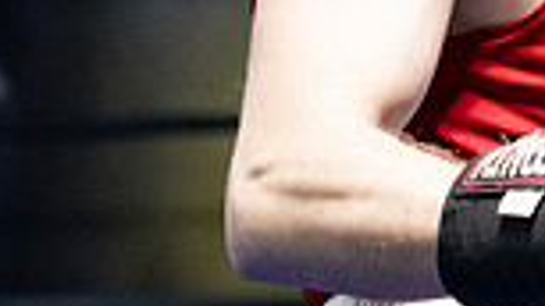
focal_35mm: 278
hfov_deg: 7.6
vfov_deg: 4.4
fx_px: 4017
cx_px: 787
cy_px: 48
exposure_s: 1/1000
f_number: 2.8
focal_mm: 70
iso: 6400
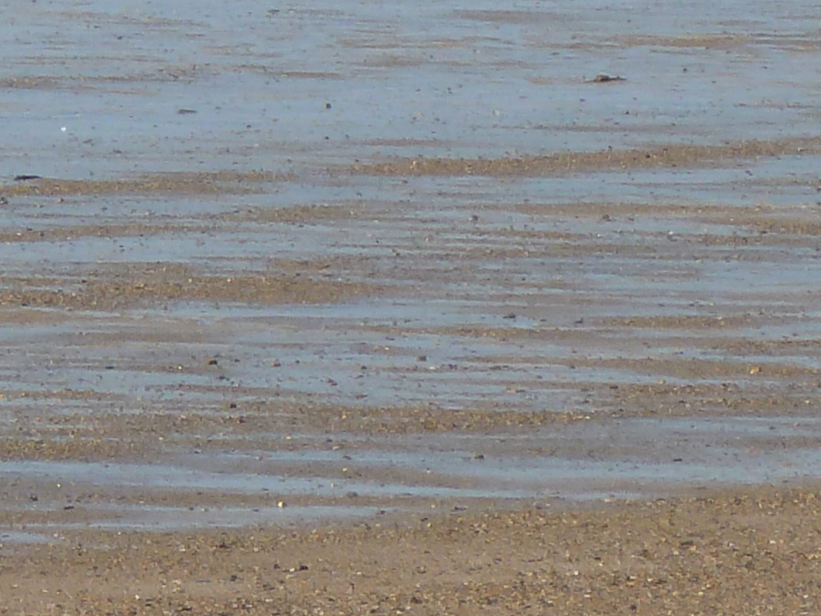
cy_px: -502
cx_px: -251
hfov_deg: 2.3
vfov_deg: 1.7
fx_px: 20795
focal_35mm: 877
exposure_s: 1/400
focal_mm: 32.1
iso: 80
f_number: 4.5
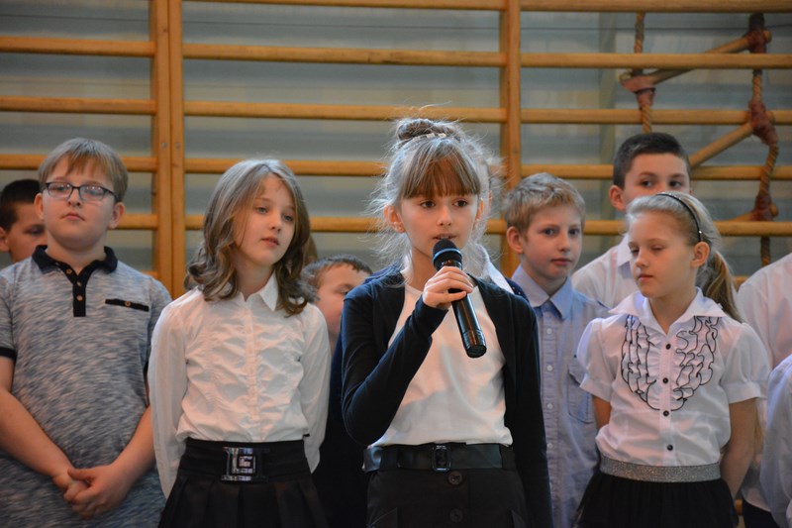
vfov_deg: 8.7
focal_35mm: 158
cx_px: 396
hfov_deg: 13.0
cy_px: 264
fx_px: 3464
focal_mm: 105
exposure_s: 1/125
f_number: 5.6
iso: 3200
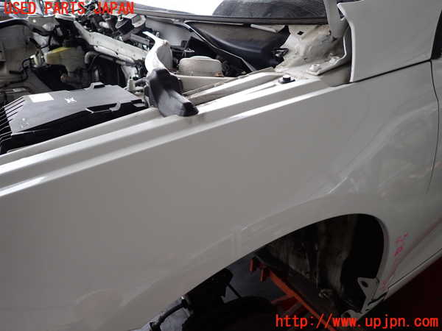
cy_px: 166
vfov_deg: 54.9
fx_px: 319
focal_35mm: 25
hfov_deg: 69.4
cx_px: 221
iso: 200
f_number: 2
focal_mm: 4.5
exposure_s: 1/125
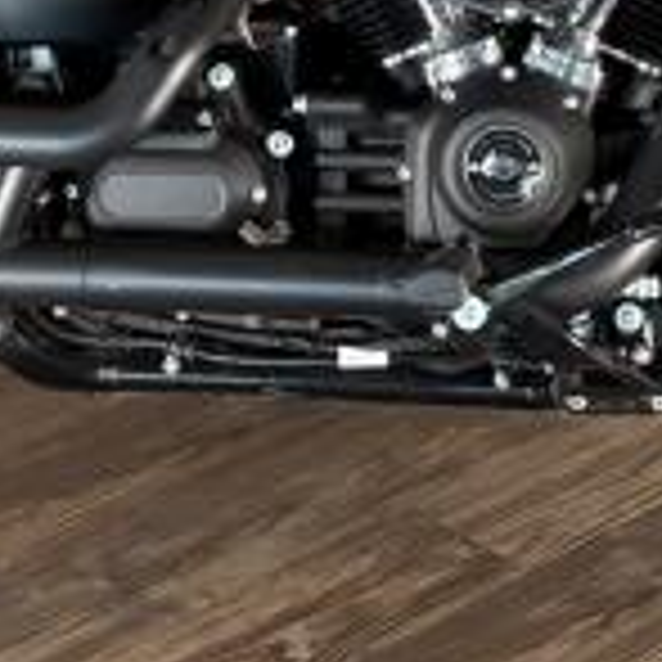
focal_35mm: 125
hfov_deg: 13.9
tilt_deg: -11.9
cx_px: 419
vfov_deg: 13.1
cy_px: -347
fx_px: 2705
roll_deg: +0.9
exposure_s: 1/60
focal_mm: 5.96
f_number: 1.6
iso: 400
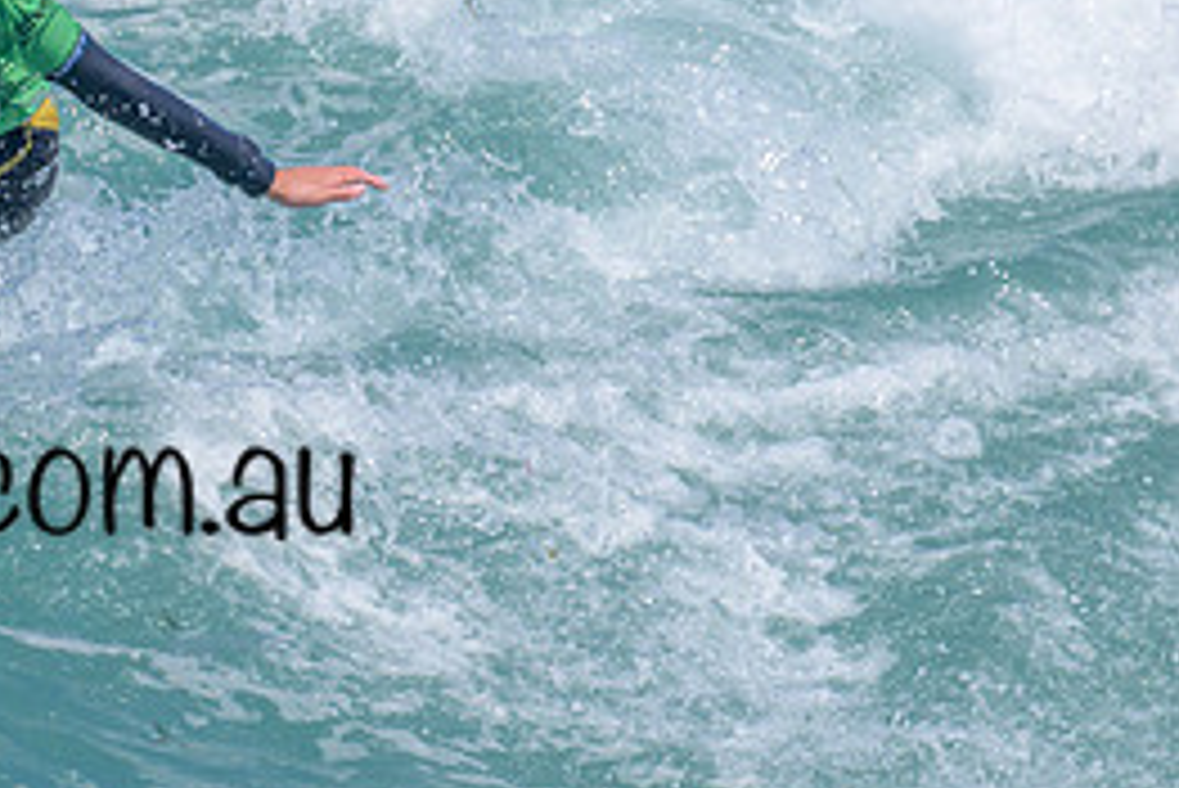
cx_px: -212
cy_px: 471
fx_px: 50166
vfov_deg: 0.9
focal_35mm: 1531
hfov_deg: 1.3
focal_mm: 580
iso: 800
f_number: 11
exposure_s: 1/2000
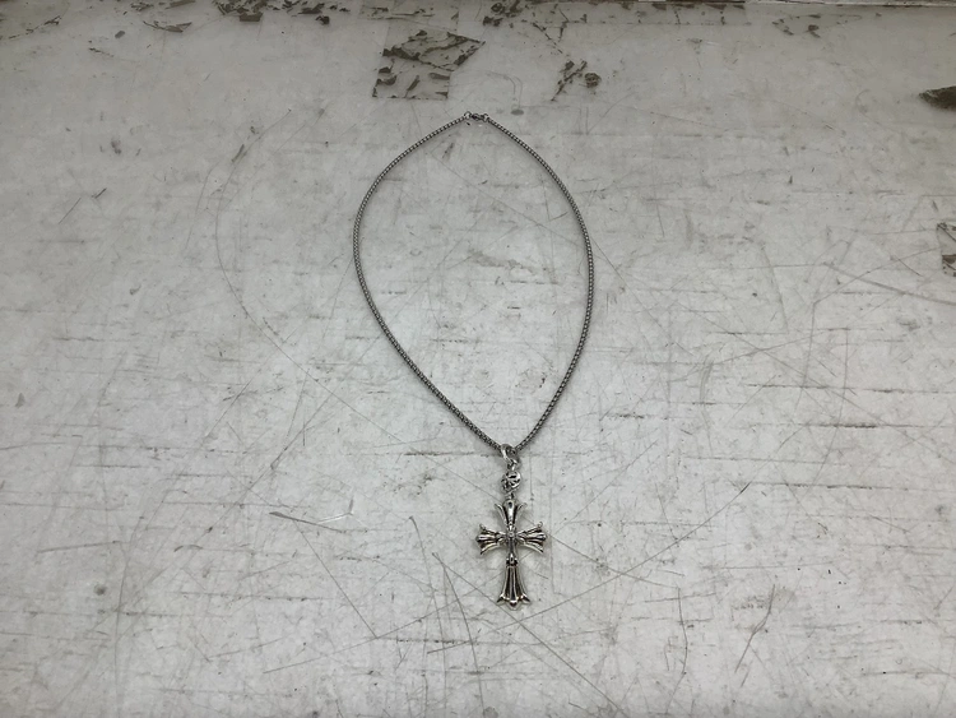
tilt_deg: -48.0
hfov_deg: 58.3
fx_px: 856
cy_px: 359
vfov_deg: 45.5
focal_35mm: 31
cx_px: 478
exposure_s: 1/120
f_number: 2.4
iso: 40
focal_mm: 3.3
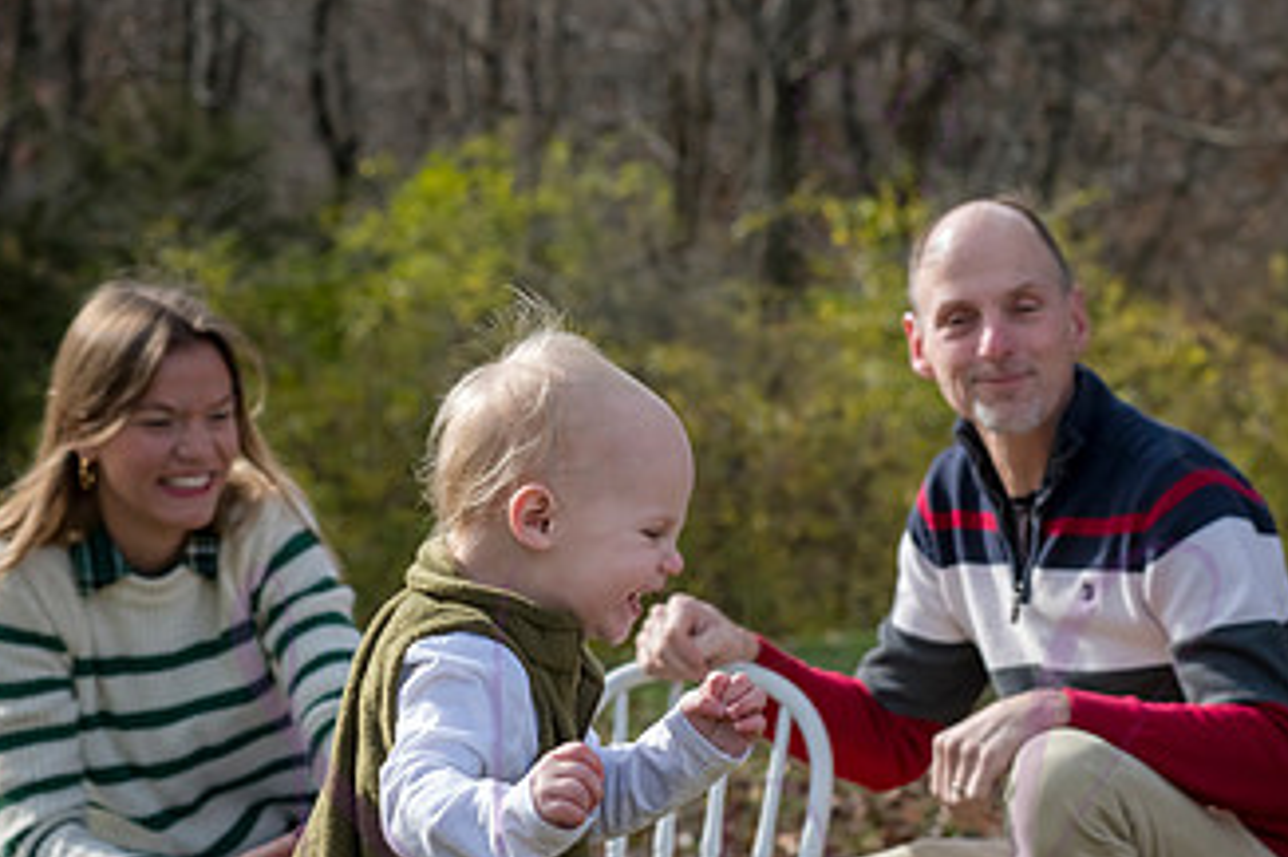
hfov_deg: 11.5
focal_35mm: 178
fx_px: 6365
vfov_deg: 7.7
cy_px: 622
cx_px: 897
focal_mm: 100
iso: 400
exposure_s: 1/500
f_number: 8
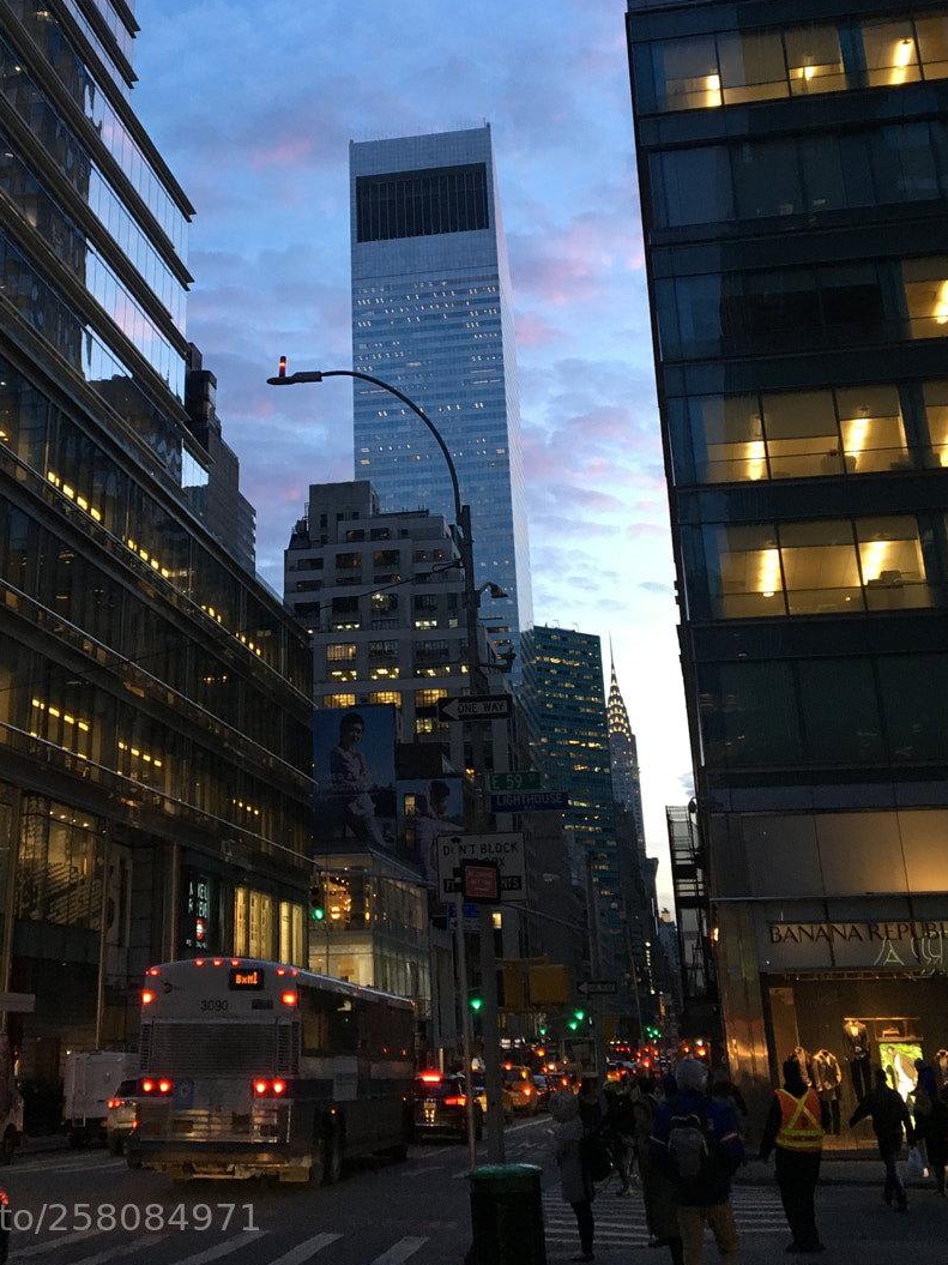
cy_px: 353
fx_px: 1607
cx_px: 352
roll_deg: +0.3
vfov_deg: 41.9
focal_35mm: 44
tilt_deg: +23.6
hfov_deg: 32.7
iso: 40
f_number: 2.2
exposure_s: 1/30
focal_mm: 4.15
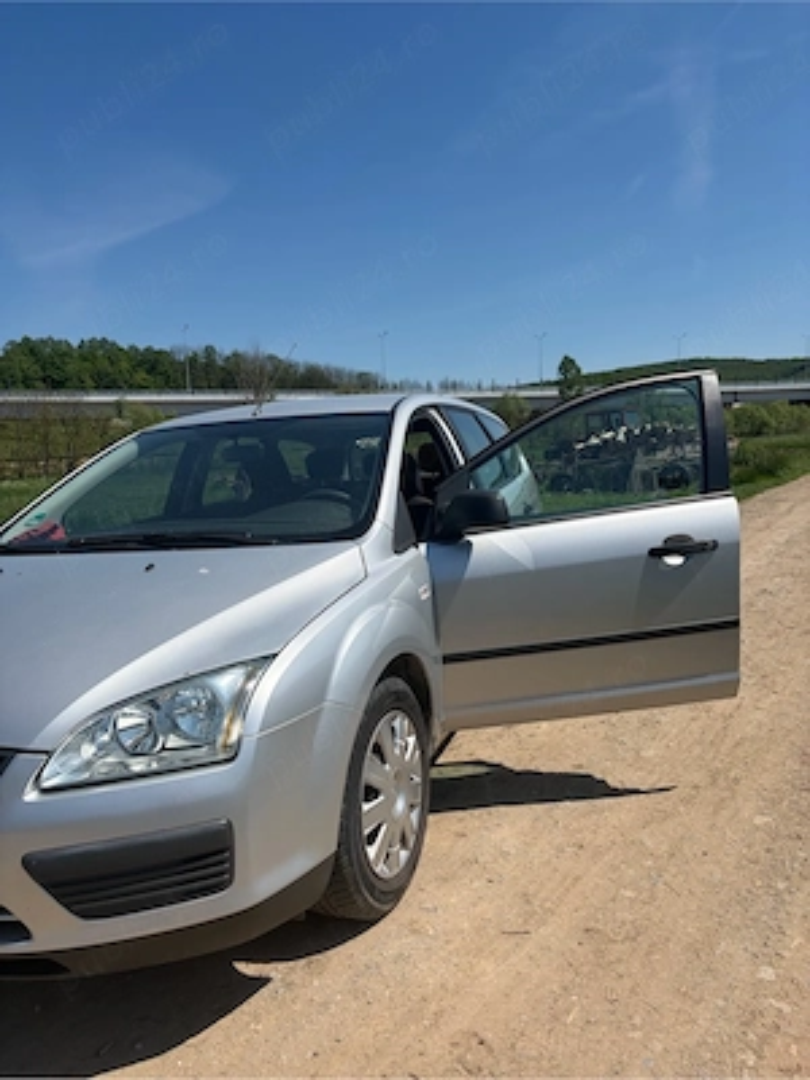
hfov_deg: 53.1
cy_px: 540
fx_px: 811
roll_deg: +2.5
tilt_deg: -7.0
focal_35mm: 26
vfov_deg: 67.3
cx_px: 405
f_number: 1.6
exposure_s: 1/5348
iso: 50
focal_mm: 5.96
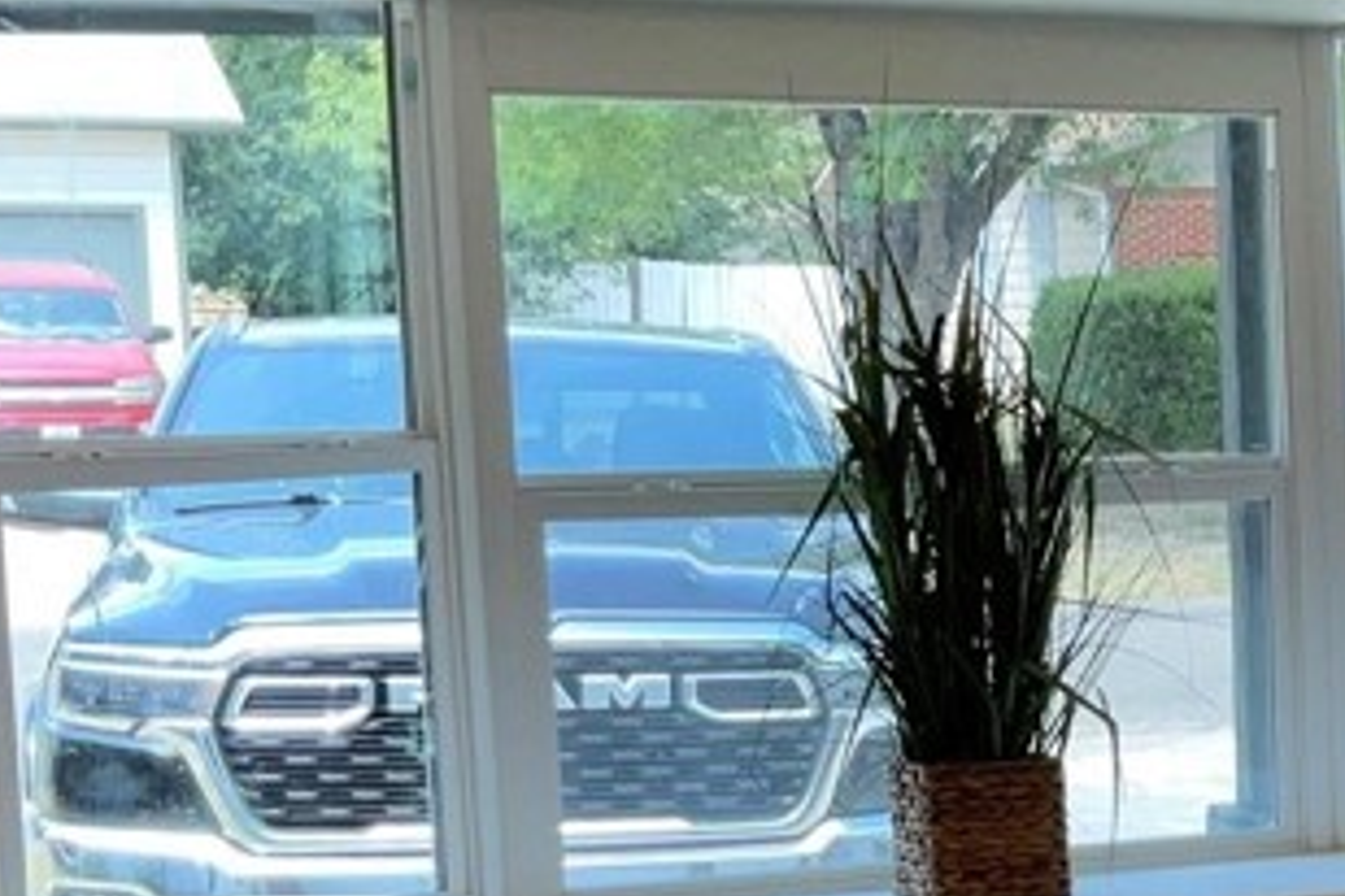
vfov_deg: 13.6
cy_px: 757
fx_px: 3736
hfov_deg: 18.6
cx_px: 1880
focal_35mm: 100
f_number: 1.8
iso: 16
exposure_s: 1/160
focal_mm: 3
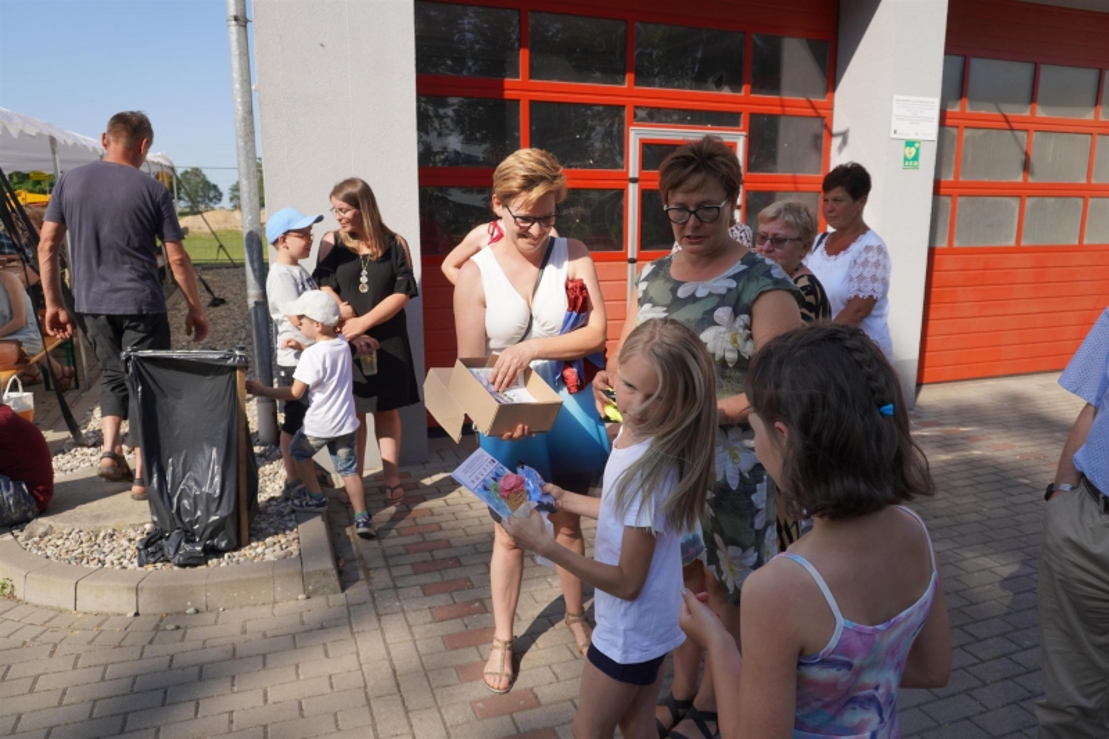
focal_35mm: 26
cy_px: 370
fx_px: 785
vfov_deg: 50.4
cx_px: 554
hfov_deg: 70.4
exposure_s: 1/640
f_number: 4.5
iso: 100
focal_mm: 17
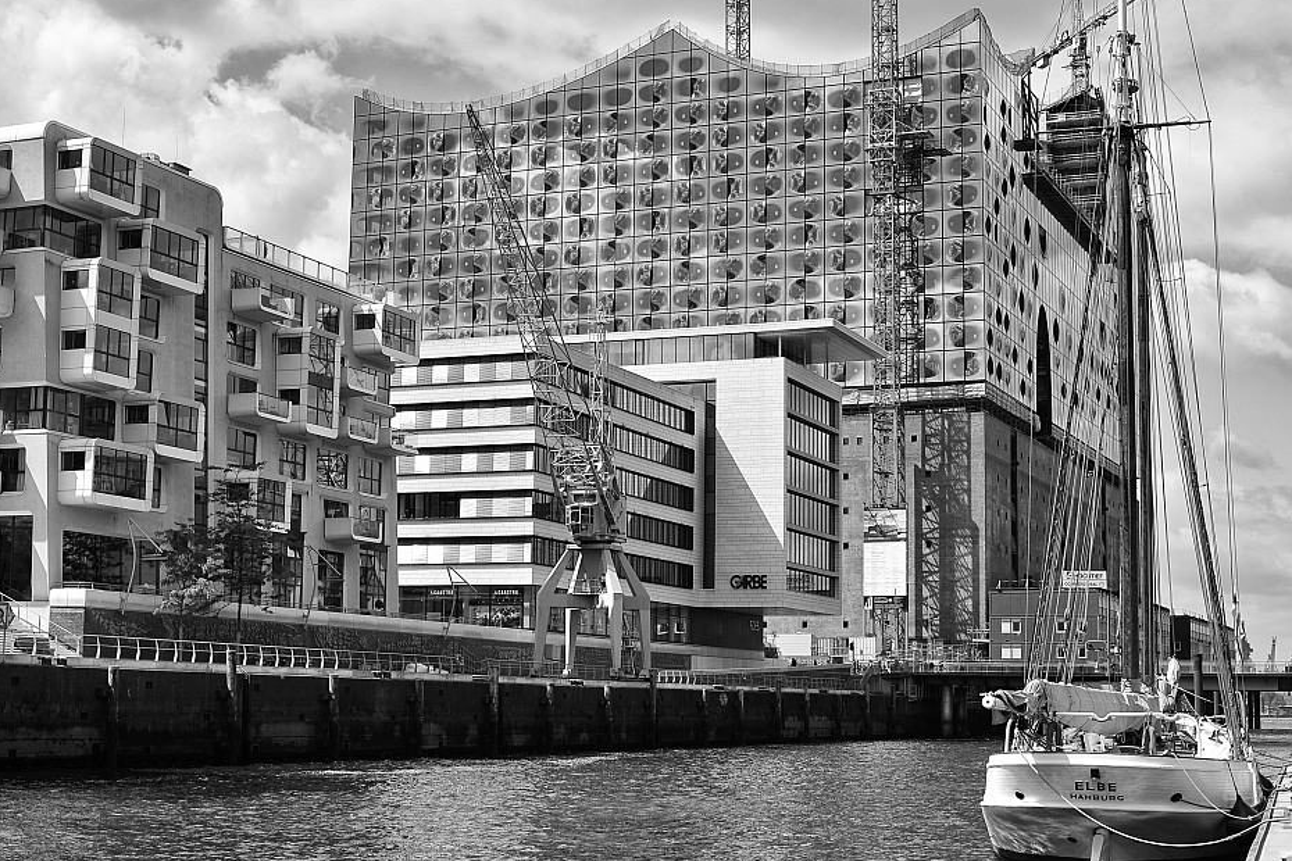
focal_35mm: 55
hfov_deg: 36.2
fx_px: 1974
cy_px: 419
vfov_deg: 24.6
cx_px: 583
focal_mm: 50
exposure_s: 1/1600
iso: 200
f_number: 6.3
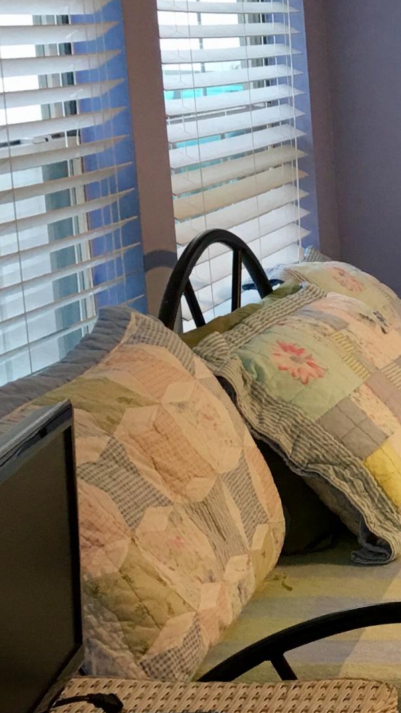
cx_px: 848
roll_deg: -0.4
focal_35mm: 89
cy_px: 376
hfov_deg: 11.9
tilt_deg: -10.4
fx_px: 1682
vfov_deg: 23.9
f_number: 2.2
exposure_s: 1/15
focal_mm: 4.15
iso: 25
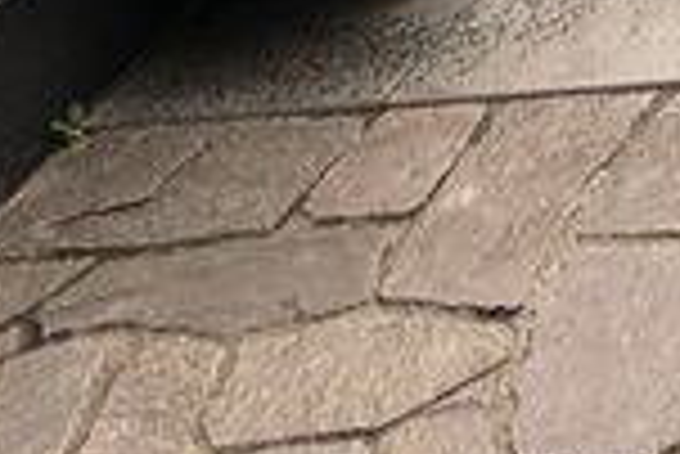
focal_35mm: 157
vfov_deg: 7.8
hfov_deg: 13.0
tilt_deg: -7.0
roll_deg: +22.5
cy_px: -843
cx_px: 579
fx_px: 2968
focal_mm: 4
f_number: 1.8
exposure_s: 1/273
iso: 20
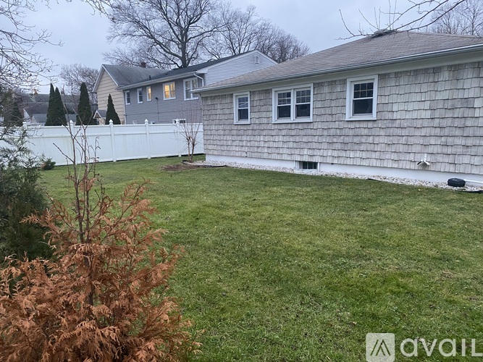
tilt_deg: -9.0
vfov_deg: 53.0
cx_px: 242
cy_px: 181
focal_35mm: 26
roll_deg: +0.5
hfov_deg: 67.3
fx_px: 363
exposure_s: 1/60
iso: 320
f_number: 1.8
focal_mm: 4.25
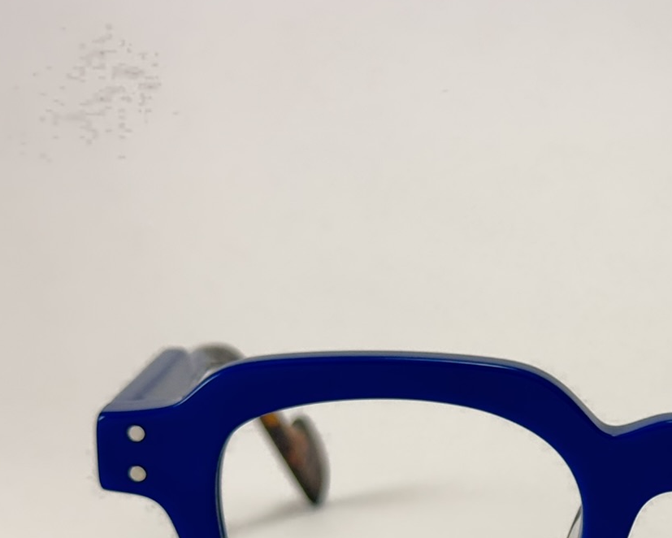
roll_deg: -1.2
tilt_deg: -8.1
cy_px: 509
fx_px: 2308
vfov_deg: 13.2
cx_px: 700
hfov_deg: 16.2
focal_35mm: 116
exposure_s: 1/100
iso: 64
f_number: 1.78
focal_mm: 6.76
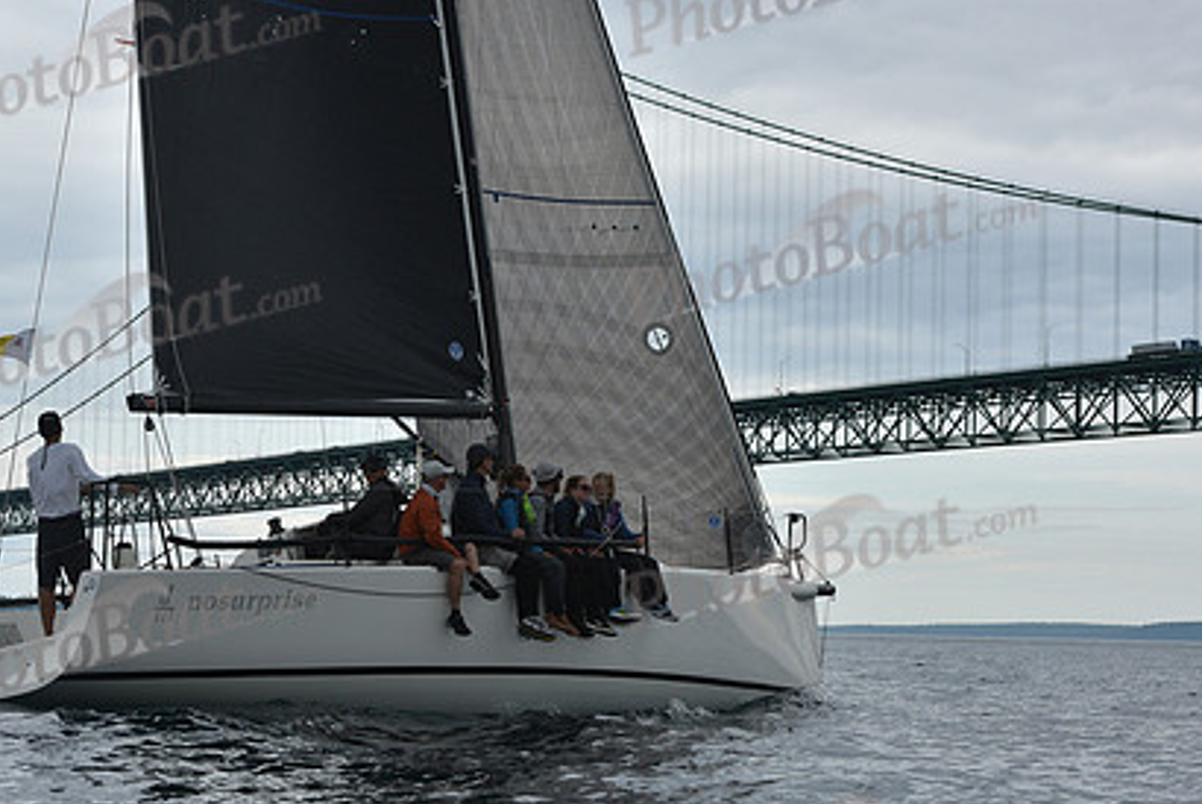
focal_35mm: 99
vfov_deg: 13.8
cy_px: 445
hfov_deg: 20.6
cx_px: 475
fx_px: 3308
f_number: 7.1
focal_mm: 70
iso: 250
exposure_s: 1/800
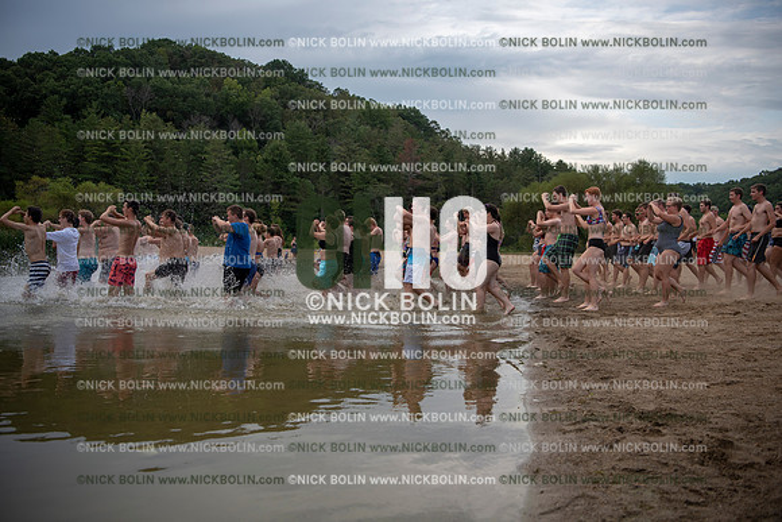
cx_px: 391
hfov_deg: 55.8
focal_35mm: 34
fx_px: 739
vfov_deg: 38.9
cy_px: 261
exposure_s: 1/800
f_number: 3.2
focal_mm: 34
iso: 160
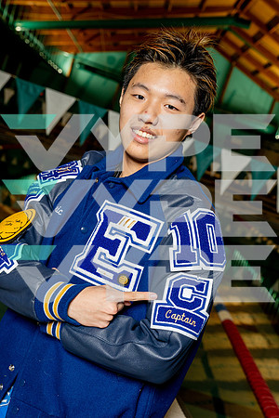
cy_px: 209
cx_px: 140
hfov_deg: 24.2
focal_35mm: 56
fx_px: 651
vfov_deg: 35.6
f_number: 6.3
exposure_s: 1/250
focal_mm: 56
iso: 1600
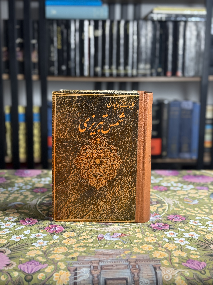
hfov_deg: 30.3
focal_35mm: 48
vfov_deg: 39.7
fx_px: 394
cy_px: 142
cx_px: 106
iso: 160
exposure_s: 1/100
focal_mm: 6.76
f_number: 1.78
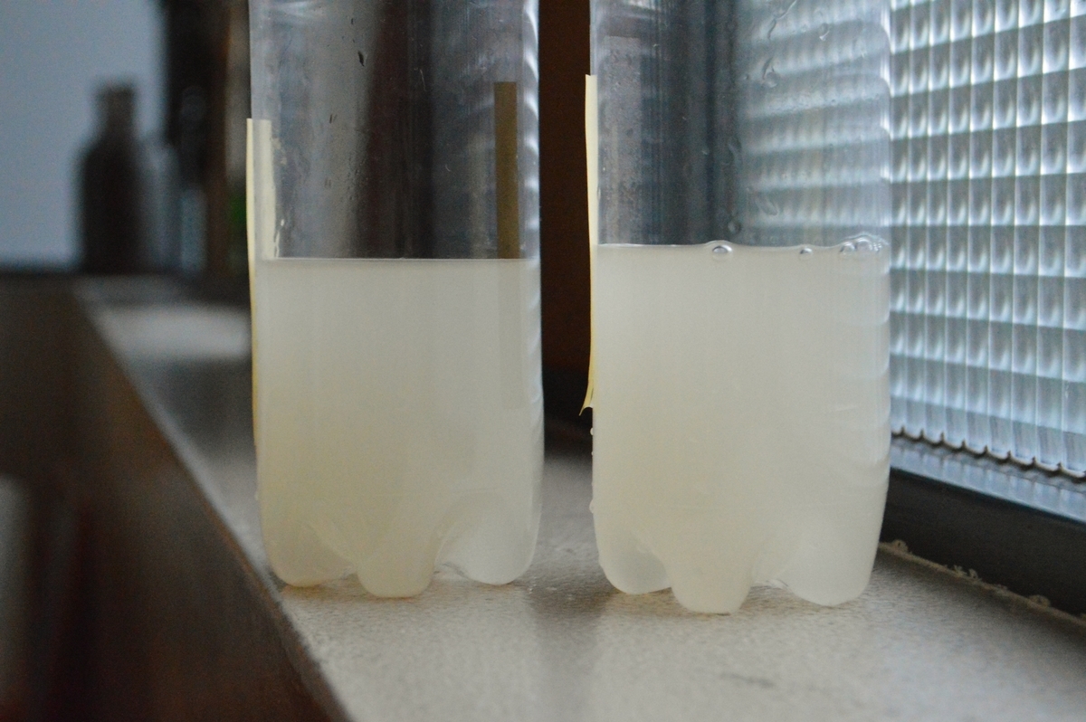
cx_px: 543
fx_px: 2035
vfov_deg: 20.1
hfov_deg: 29.9
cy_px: 361
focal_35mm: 68
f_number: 5.3
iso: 6400
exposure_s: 1/40
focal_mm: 45
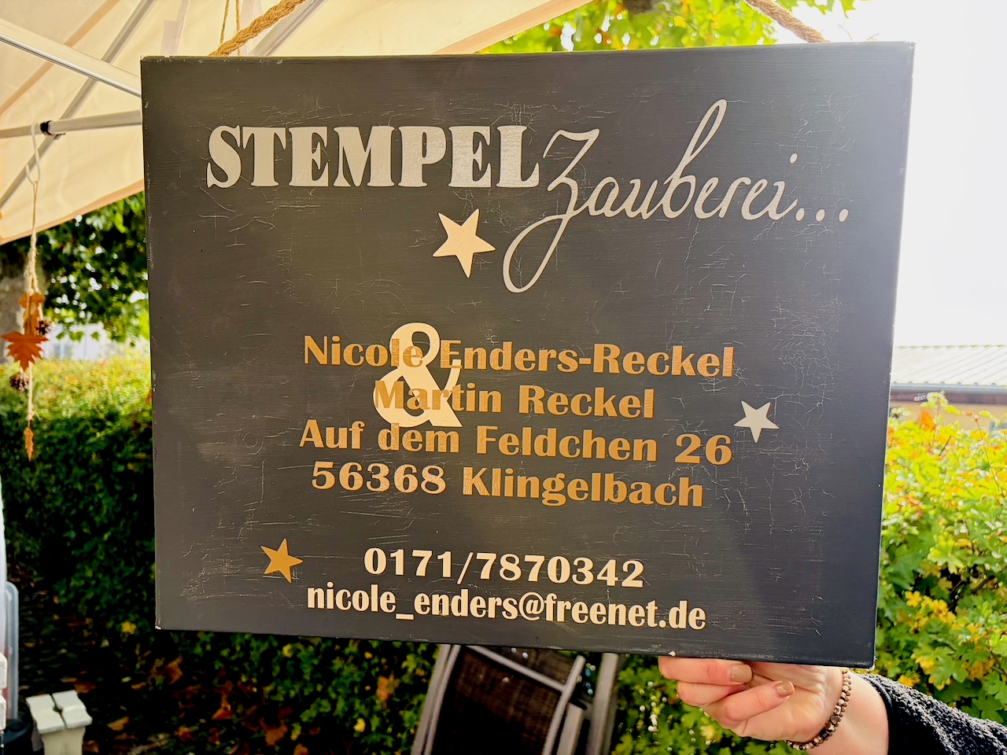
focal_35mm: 26
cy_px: 378
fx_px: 756
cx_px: 504
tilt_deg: +2.8
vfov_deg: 53.1
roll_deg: -4.2
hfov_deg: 67.3
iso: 64
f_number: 1.6
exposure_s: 1/539
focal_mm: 5.96
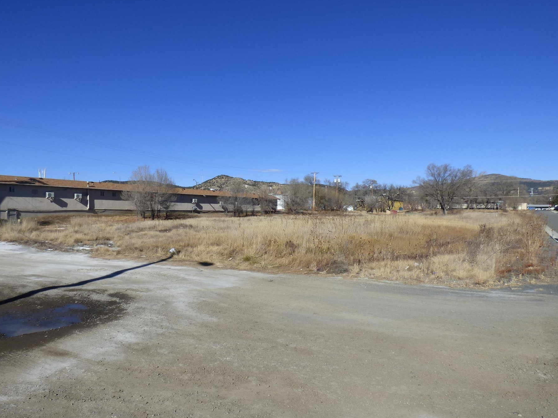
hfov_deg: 73.7
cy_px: 231
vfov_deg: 58.8
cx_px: 253
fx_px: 371
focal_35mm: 23
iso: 100
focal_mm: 3.58
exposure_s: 1/2000
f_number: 3.2
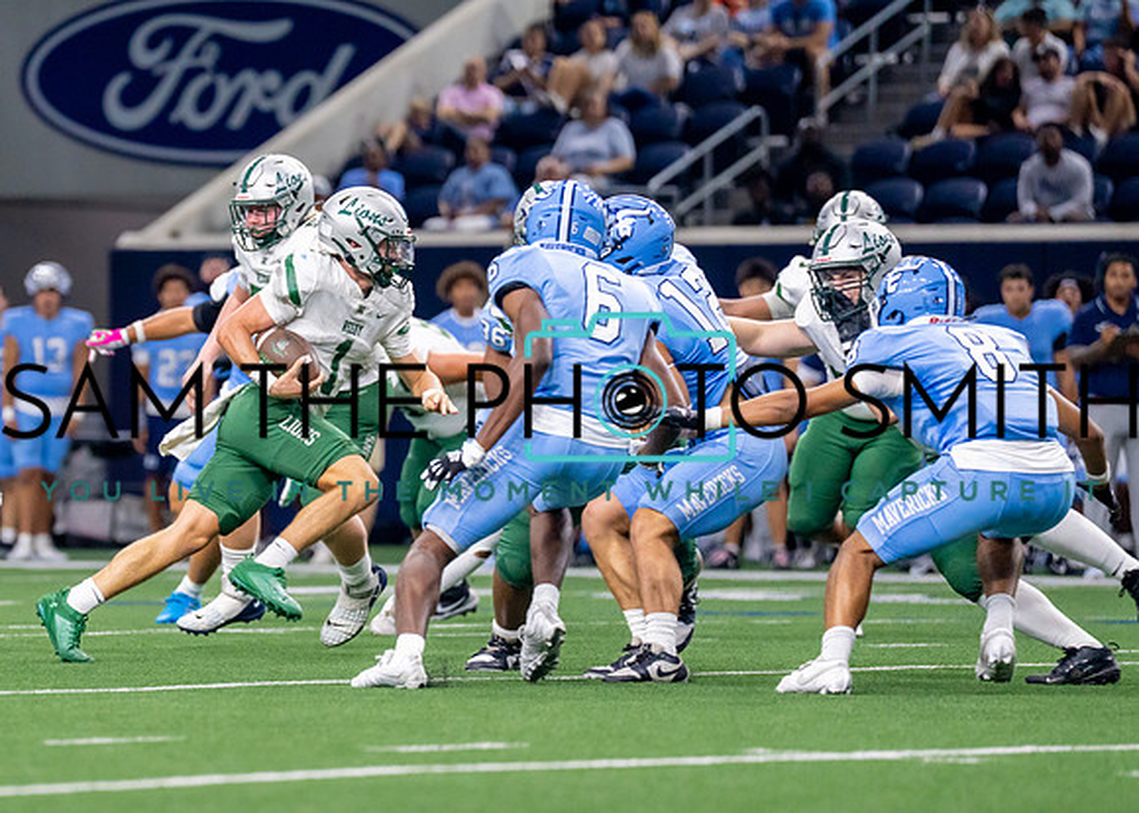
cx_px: 192
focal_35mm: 331
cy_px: 373
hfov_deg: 6.1
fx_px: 10716
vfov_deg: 4.3
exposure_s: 1/1000
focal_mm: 200
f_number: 2.8
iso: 1600
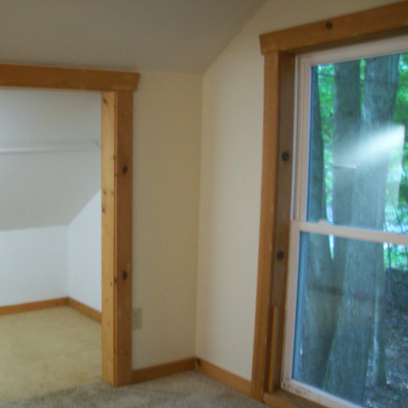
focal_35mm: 43
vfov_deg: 39.2
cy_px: 206
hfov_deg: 38.7
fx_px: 573
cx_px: 138
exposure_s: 1/9.75
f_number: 2.7
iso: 160
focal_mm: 6
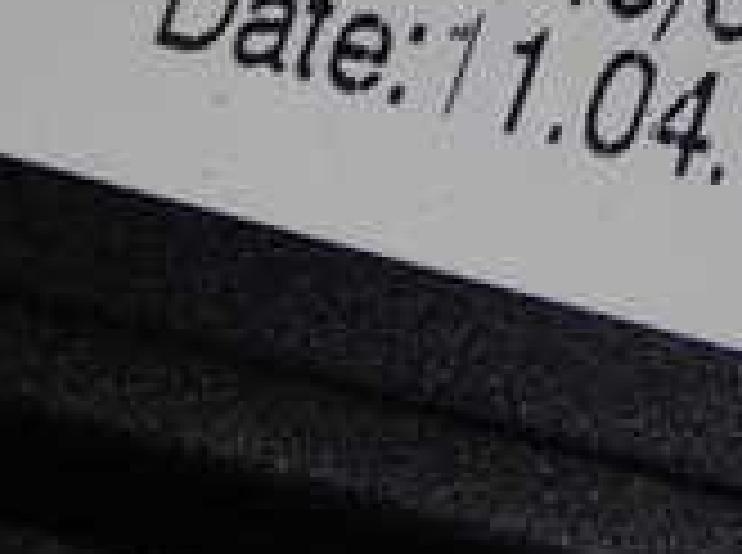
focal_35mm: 226
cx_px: 292
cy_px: -27
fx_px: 4834
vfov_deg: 6.5
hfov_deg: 8.8
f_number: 10
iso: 200
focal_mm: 11.09
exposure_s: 1/60
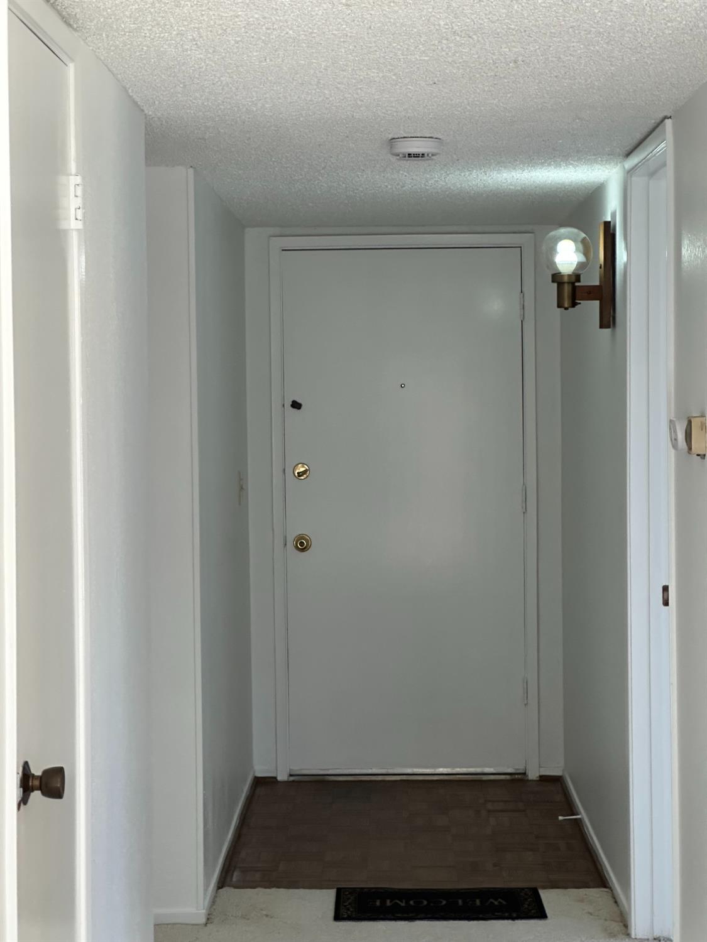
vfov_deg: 25.3
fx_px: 2097
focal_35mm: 77
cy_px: 471
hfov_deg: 19.1
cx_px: 354
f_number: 2.8
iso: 200
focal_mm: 9
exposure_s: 1/60
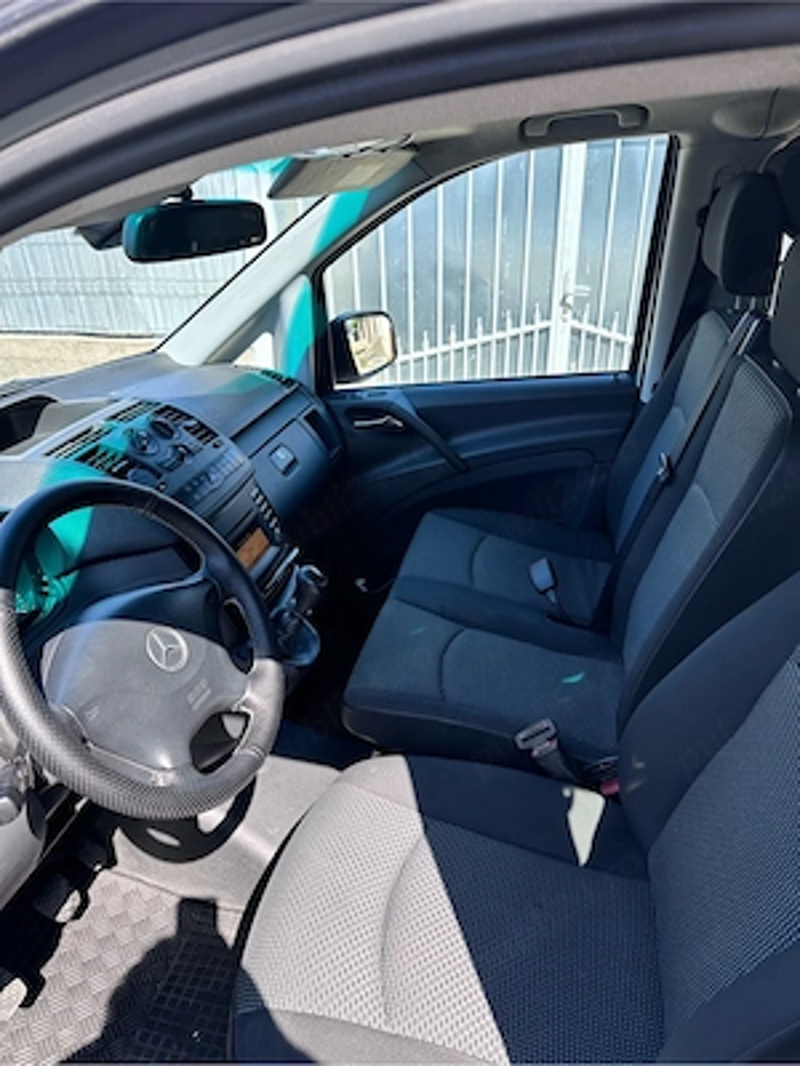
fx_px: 740
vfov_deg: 71.6
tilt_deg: -27.2
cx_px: 400
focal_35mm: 24
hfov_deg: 56.8
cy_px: 533
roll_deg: +0.1
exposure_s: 1/850
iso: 80
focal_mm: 6.86
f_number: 1.78
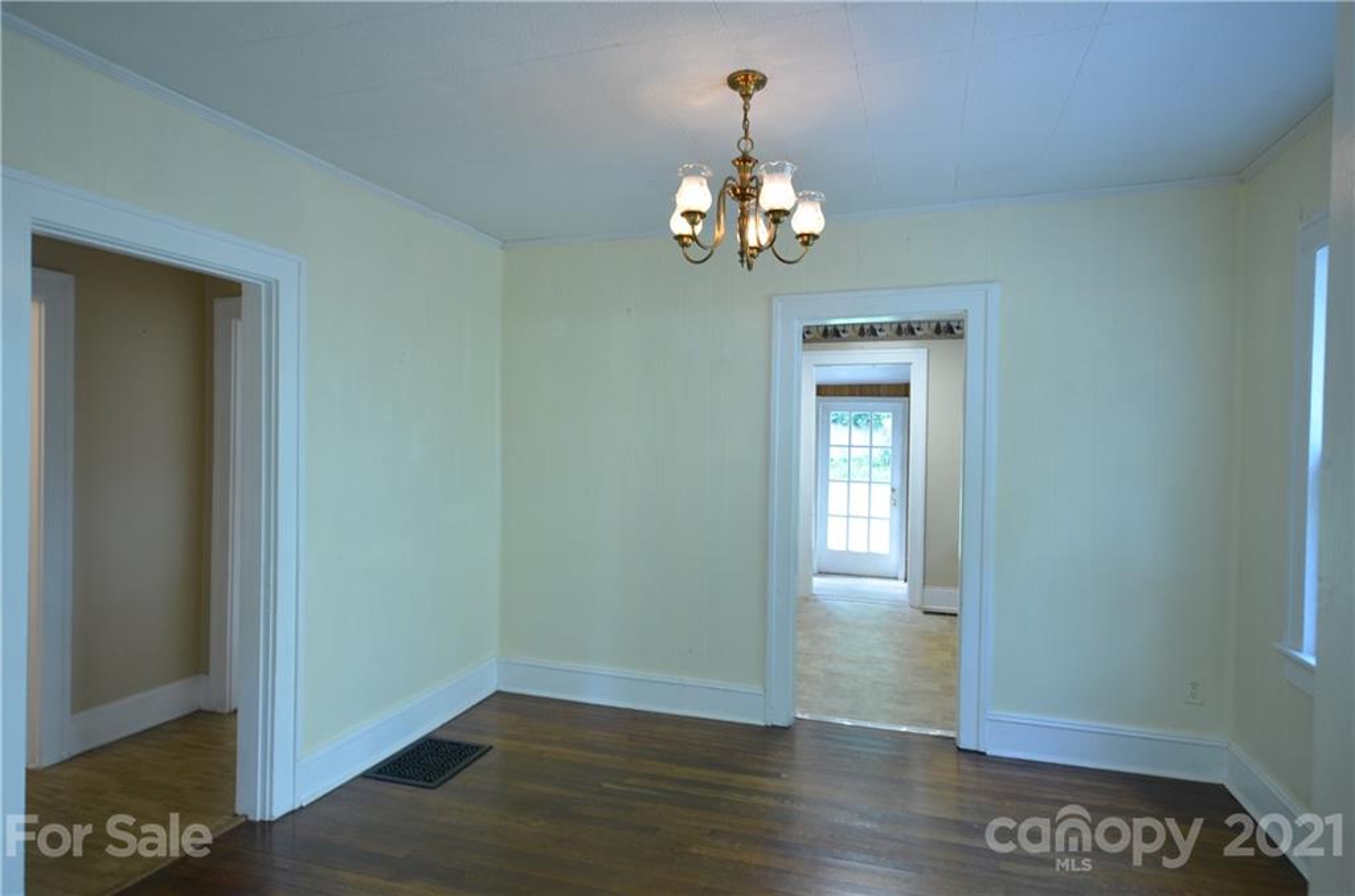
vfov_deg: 59.2
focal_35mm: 21
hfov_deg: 81.4
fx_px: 788
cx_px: 678
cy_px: 448
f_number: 7.1
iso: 400
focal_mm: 14
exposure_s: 1/13
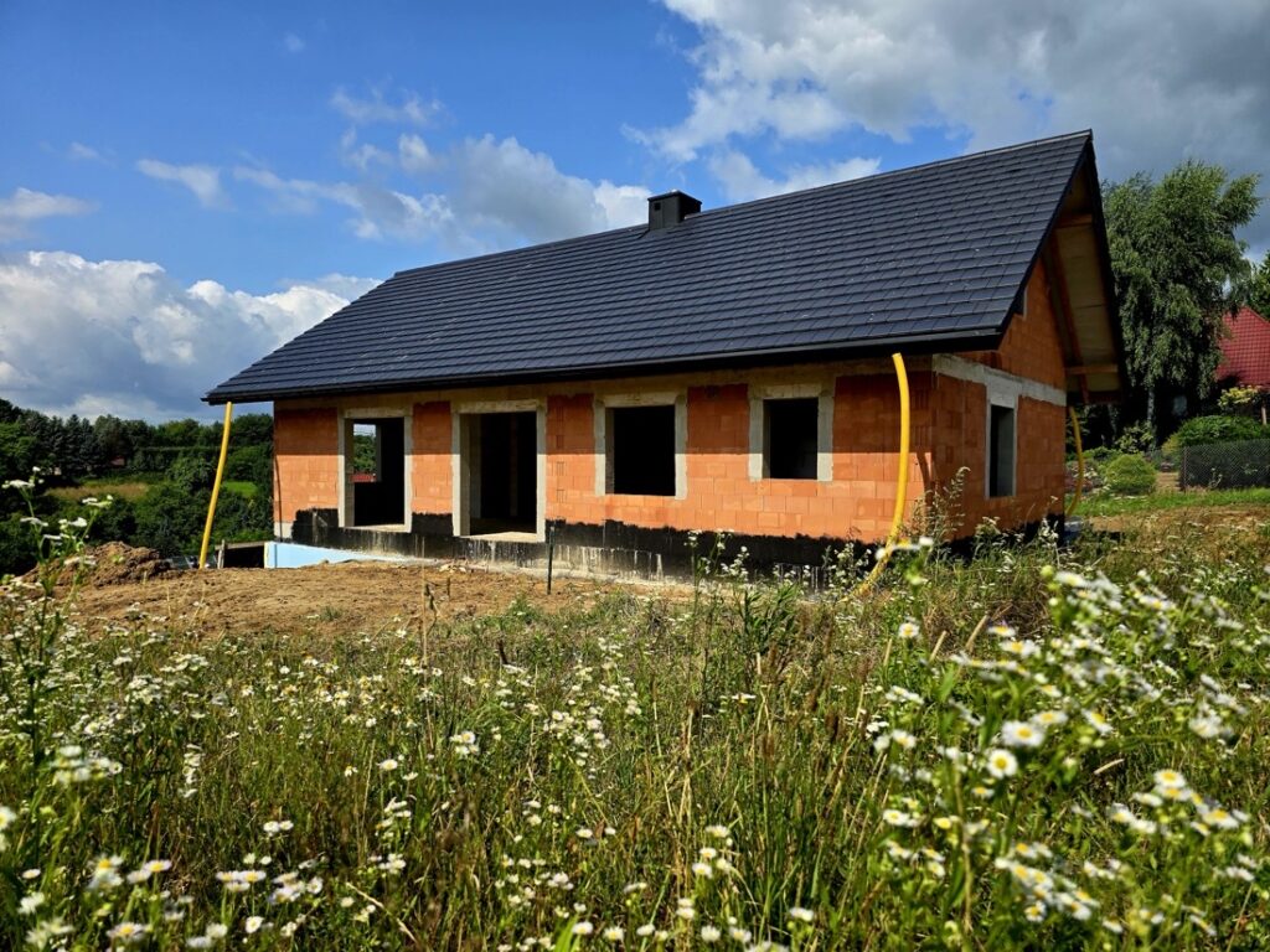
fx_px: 844
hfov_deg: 73.9
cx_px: 635
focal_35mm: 23
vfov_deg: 58.9
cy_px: 476
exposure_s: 1/1111
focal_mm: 6.3
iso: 12
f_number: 1.7
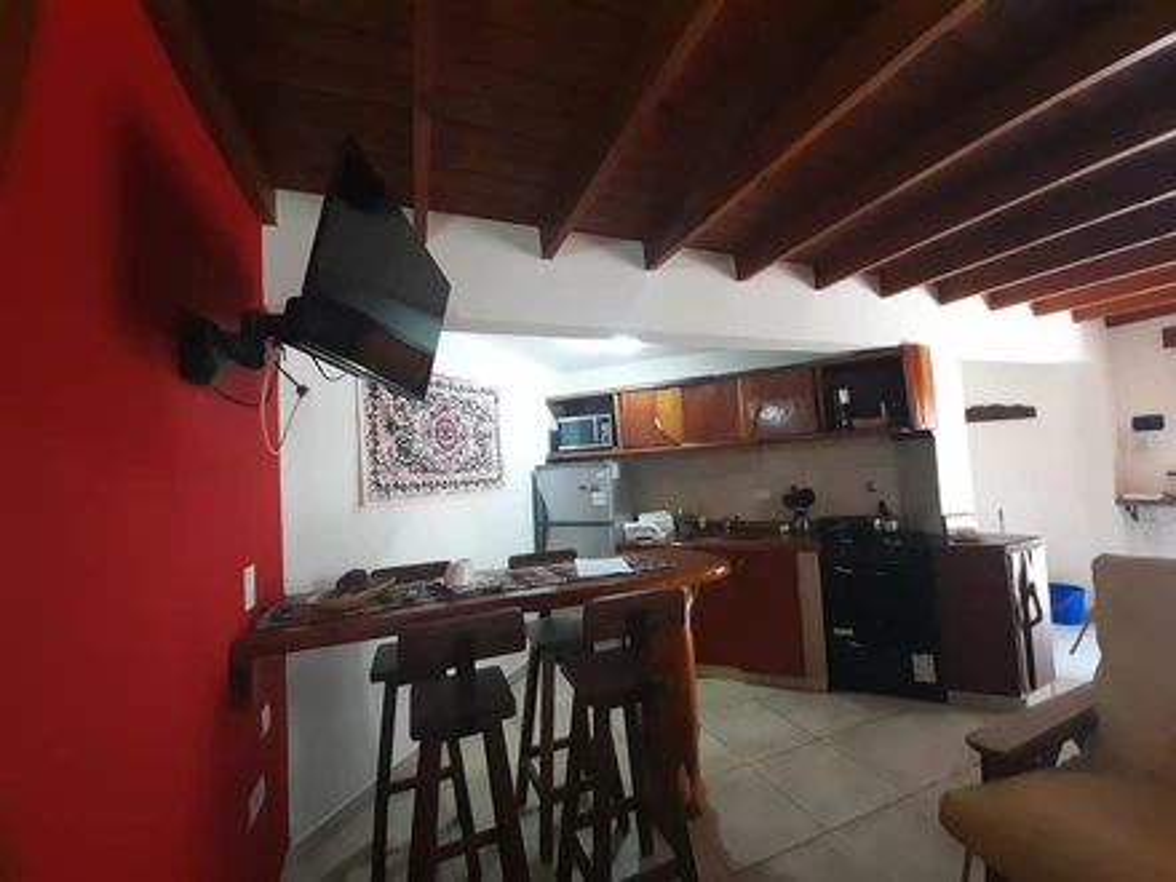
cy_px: 441
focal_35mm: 13
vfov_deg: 89.9
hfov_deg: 106.2
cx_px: 588
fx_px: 442
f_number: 2.2
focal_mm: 1.42
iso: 400
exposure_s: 1/20
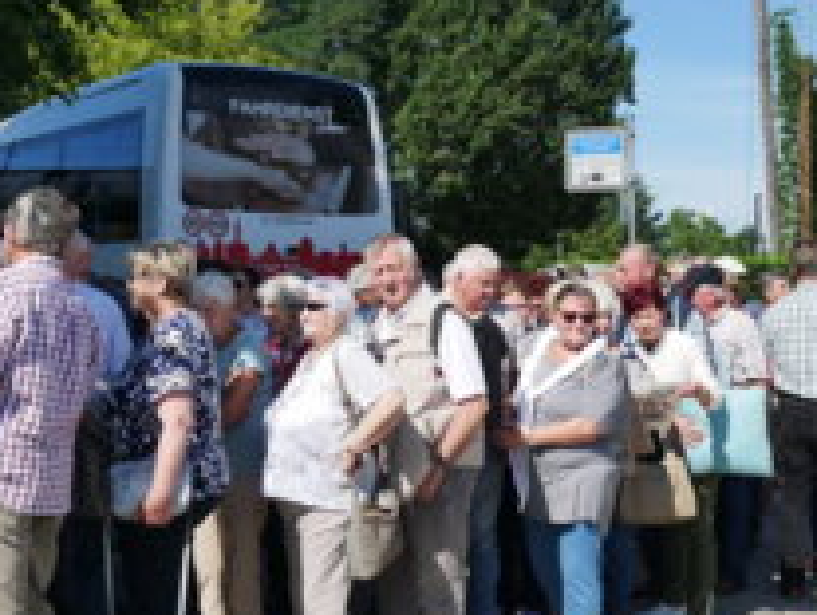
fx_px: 1277
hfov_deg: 35.3
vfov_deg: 27.0
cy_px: 225
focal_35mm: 54
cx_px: 312
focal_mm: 14
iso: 200
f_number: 8
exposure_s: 1/500
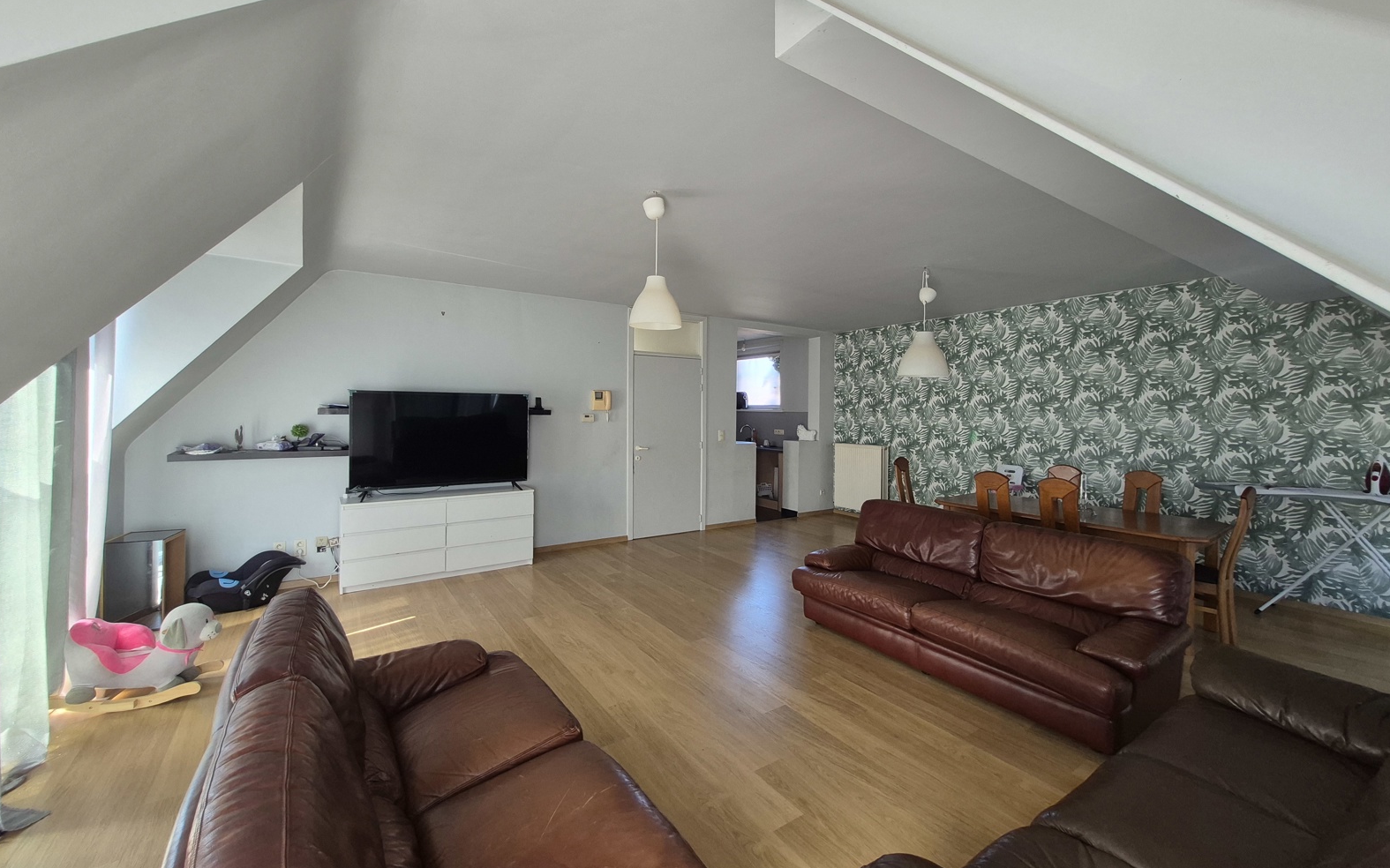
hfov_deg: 105.3
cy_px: 423
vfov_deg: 78.6
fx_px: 530
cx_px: 695
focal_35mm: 14
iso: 80
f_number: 2.2
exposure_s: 1/50
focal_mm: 1.74
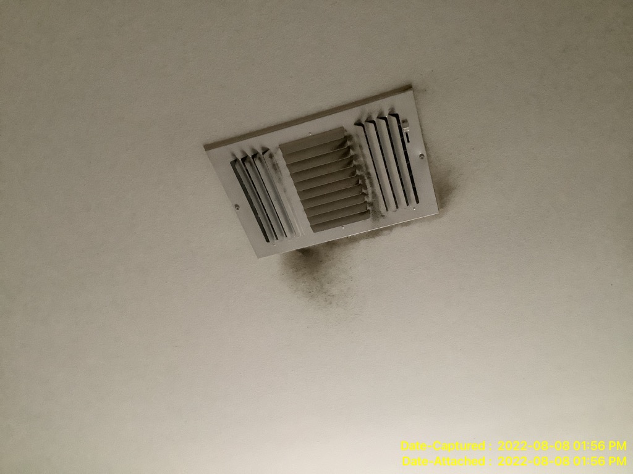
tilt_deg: +51.4
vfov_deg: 45.4
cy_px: 237
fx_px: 567
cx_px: 316
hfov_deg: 58.4
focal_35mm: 31
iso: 320
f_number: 2.4
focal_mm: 3.3
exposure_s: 1/60
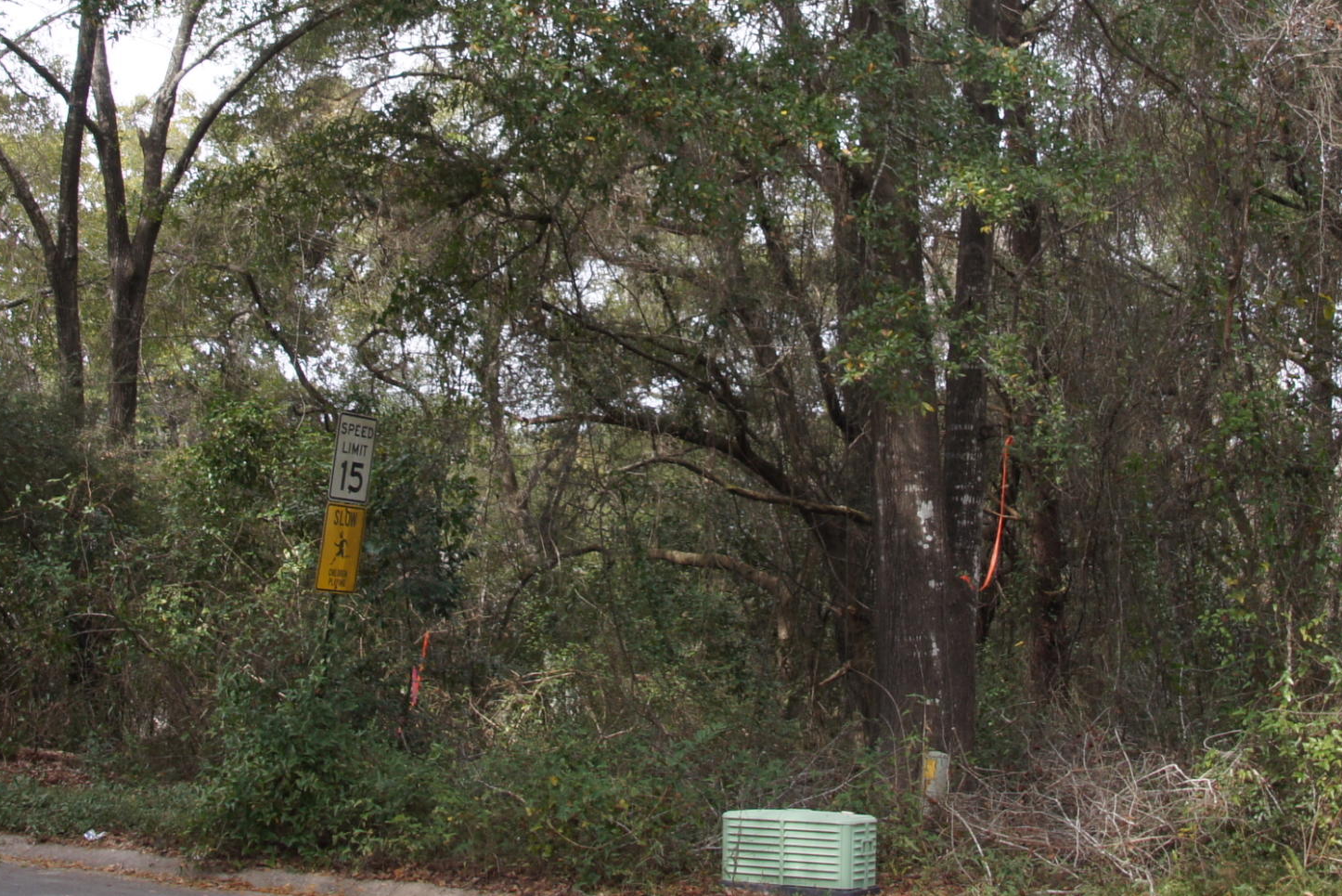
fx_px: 2088
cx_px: 652
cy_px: 142
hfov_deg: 35.6
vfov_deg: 23.7
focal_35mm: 56
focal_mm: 18
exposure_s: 1/80
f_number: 8
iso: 200
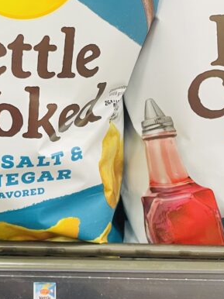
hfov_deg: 20.4
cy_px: 109
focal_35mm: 69
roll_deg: -1.5
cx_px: -15
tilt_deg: -19.8
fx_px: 596
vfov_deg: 28.1
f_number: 1.6
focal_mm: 4.2
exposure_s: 1/60
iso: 125
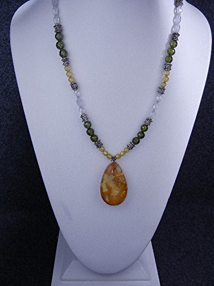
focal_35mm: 34
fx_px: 280
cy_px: 143
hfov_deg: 41.8
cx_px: 107
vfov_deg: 54.0
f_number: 3.6
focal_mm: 6.2
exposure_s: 1/46.4
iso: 160
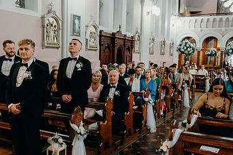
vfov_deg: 33.4
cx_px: 121
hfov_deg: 48.4
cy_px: 87
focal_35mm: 40
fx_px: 259
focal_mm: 24
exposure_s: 1/160
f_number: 3.5
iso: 5000
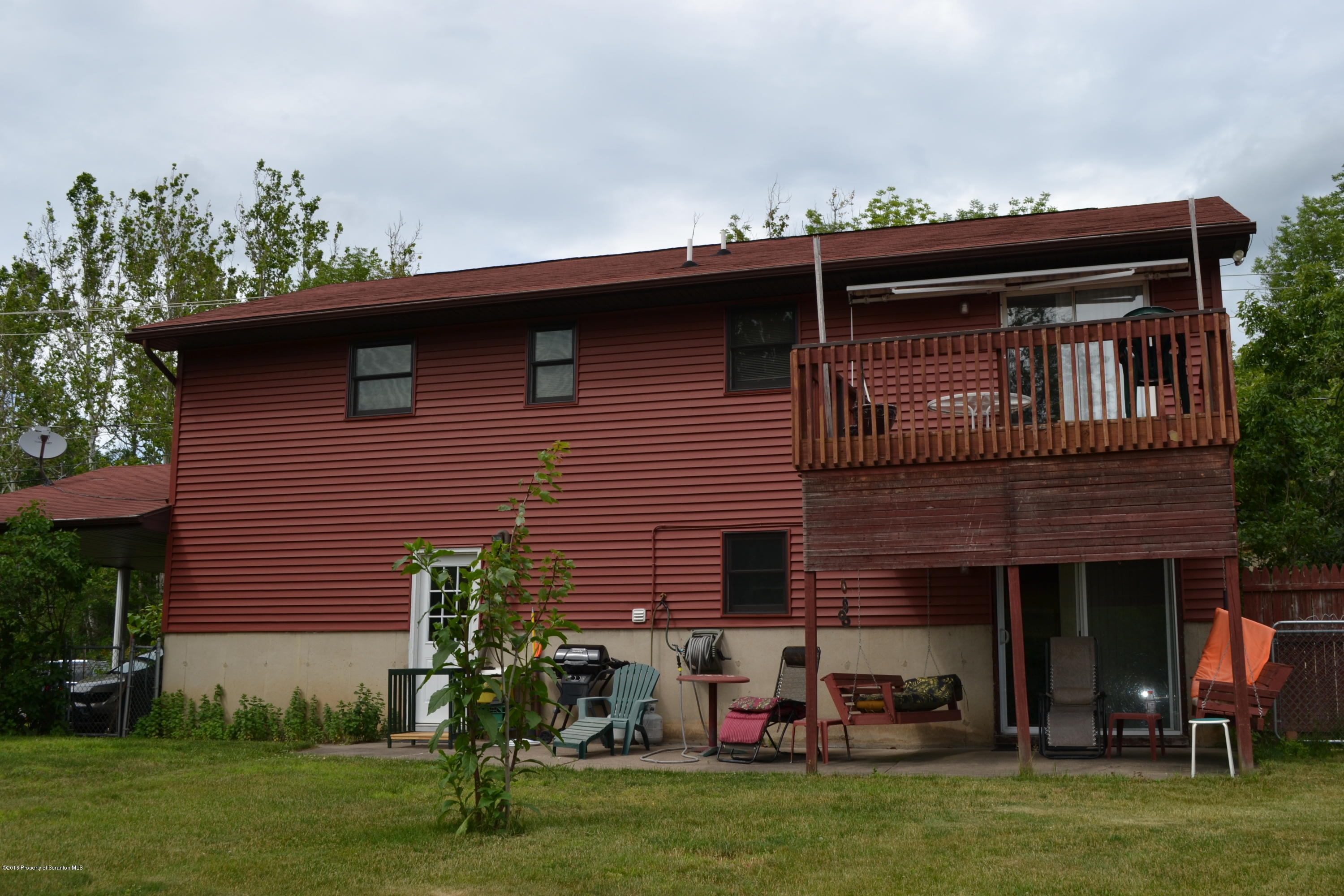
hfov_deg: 53.1
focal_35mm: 36
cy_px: 448
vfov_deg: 36.9
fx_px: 1344
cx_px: 672
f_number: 8
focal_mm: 24
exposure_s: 1/200
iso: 100
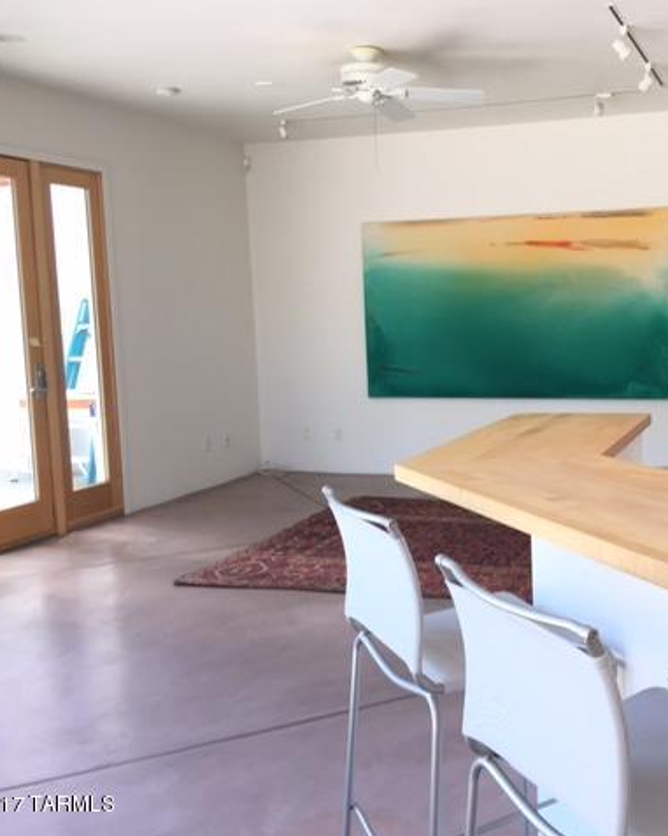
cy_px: 419
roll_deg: +1.3
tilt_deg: -4.5
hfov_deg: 38.0
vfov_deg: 48.0
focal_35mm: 38
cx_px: 510
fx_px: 940
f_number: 2.2
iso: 25
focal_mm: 4.15
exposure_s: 1/40
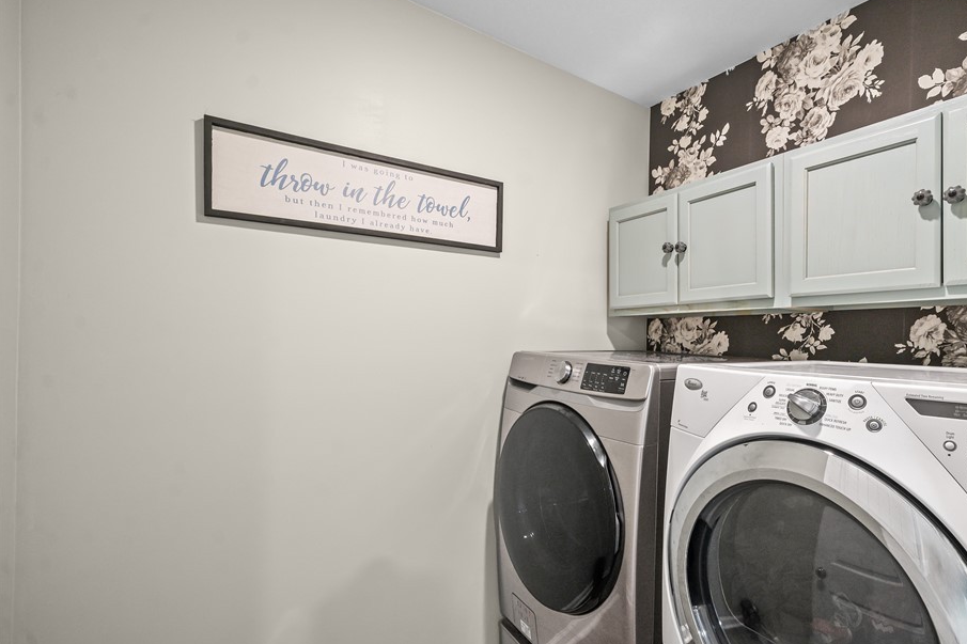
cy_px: 336
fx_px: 483
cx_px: 578
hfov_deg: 88.9
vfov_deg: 67.3
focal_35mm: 18
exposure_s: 1/30
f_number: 8
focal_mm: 15
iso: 12800
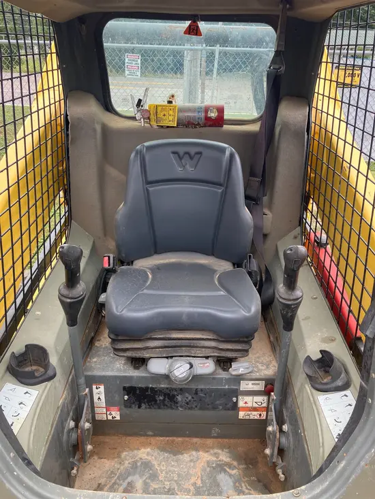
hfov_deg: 49.8
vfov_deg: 63.4
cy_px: 250
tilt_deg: -25.6
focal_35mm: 28
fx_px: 404
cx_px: 188
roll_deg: -1.3
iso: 32
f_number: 1.8
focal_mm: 3.99
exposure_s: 1/121
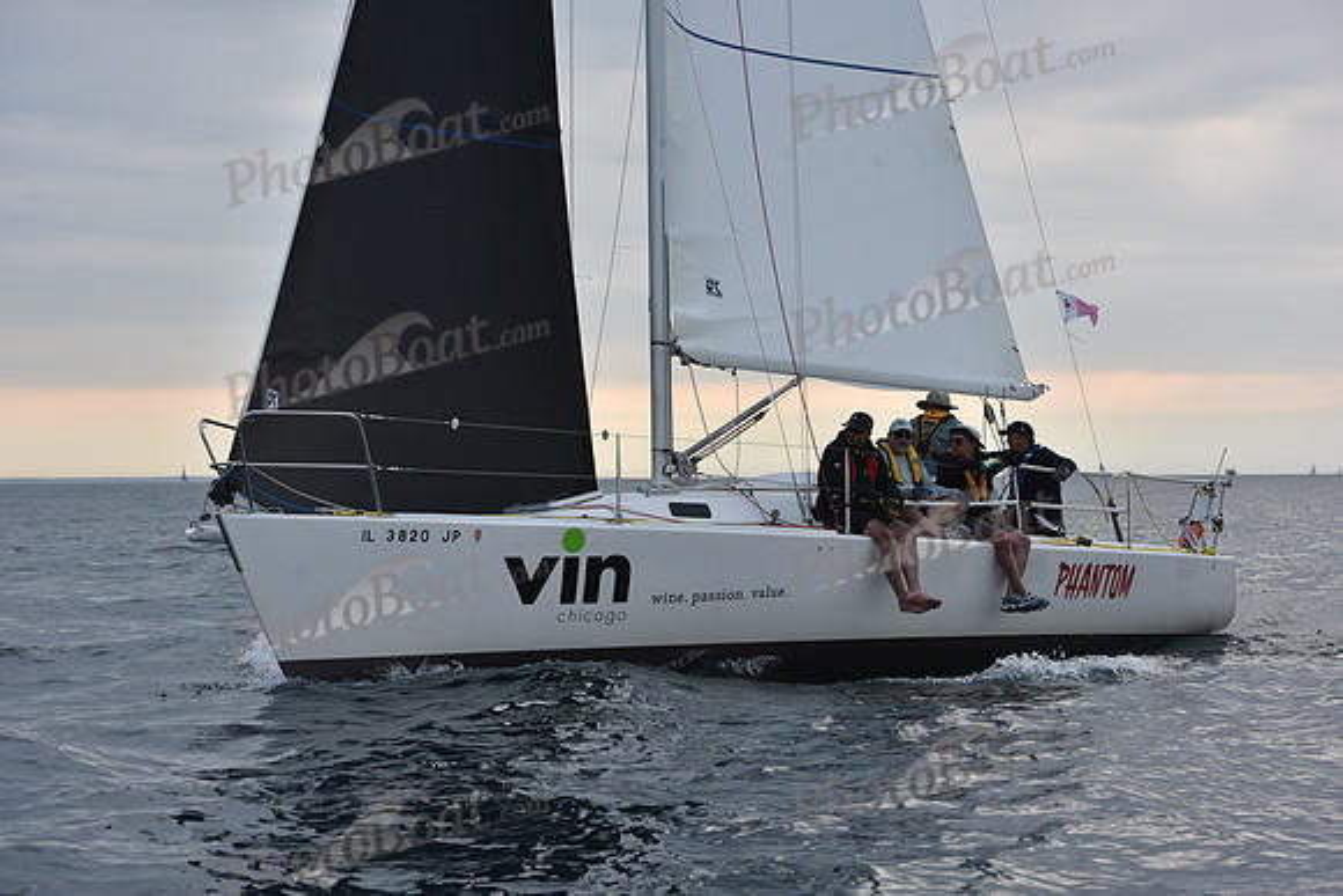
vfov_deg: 15.9
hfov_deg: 23.6
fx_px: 3209
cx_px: 672
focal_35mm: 86
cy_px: 448
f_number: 7.1
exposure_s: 1/800
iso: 400
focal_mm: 86
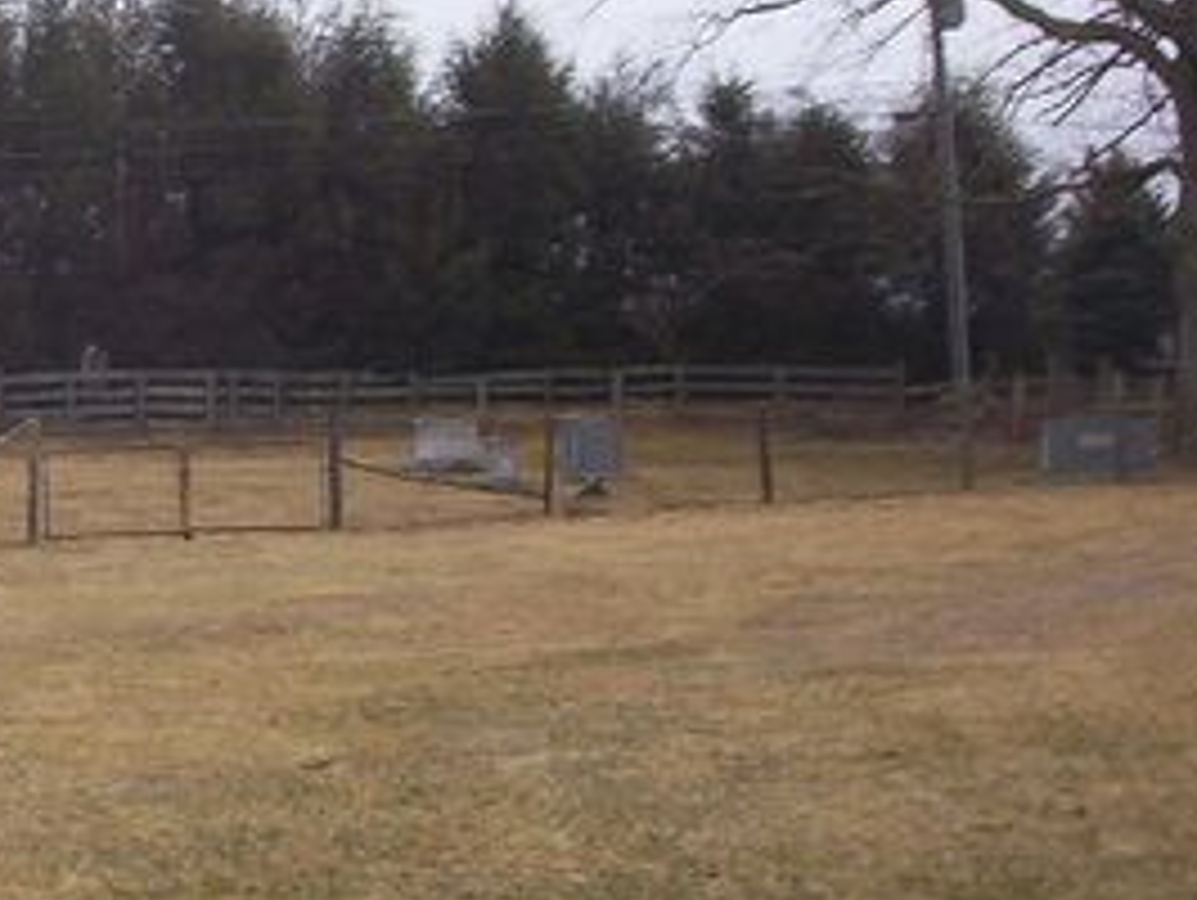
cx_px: 122
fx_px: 2700
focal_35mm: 78
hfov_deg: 24.3
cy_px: 164
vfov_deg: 18.7
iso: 100
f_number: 4.5
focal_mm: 6
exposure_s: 1/411
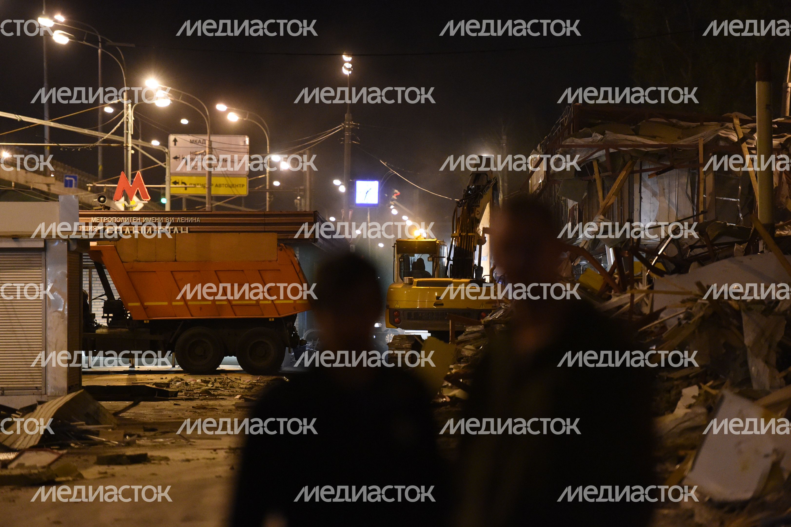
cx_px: 396
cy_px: 264
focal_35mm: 180
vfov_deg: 7.6
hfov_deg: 11.4
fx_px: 3953
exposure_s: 1/160
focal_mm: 180
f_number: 3.2
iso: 10000
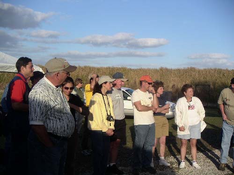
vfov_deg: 30.3
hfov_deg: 39.7
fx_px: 324
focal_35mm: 48
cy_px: 88
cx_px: 117
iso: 50
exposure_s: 1/150
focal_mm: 7.4
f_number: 6.9
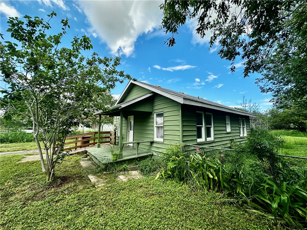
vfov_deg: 85.7
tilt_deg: +6.3
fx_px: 124
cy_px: 115
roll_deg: +0.0
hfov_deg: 102.1
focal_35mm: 14
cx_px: 154
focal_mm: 2.22
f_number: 2.2
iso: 40
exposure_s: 1/812
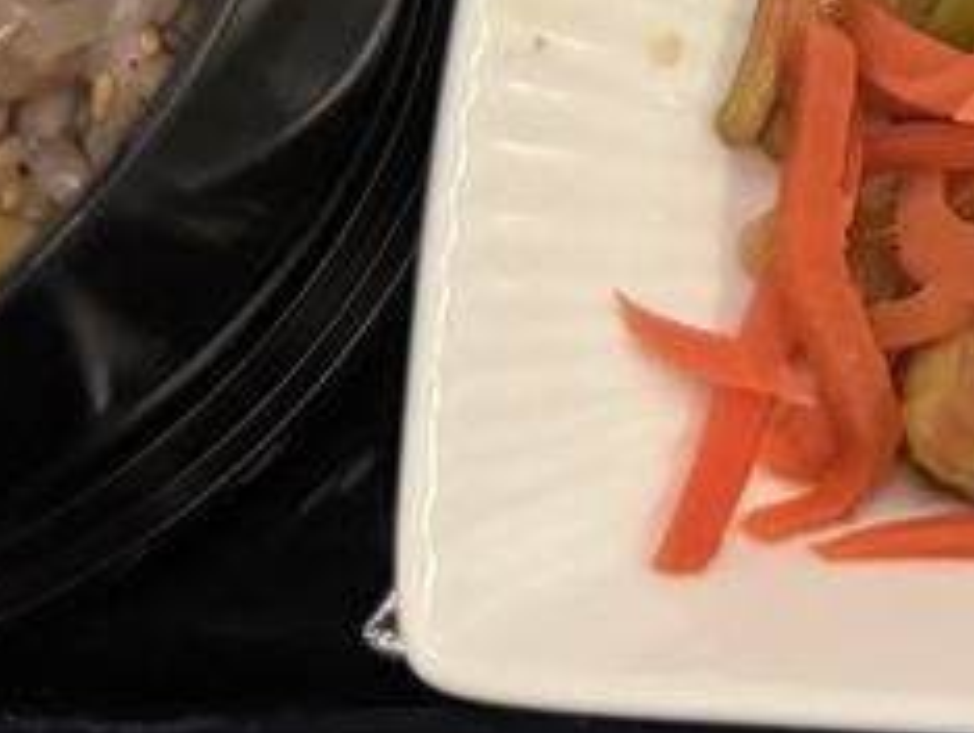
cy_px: -837
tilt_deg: -63.2
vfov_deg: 10.8
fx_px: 3464
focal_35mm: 123
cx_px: 1673
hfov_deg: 14.4
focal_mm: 6.86
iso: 500
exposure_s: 1/60
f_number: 1.78
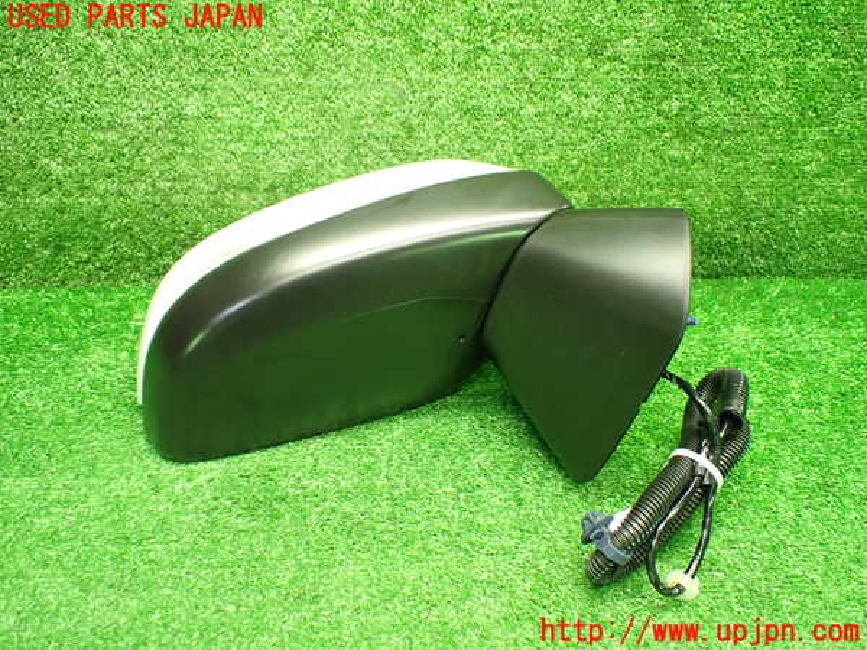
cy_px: 325
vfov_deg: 46.8
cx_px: 434
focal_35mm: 30
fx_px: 751
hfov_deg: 60.0
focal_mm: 5.4
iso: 800
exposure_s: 1/50
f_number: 2.3
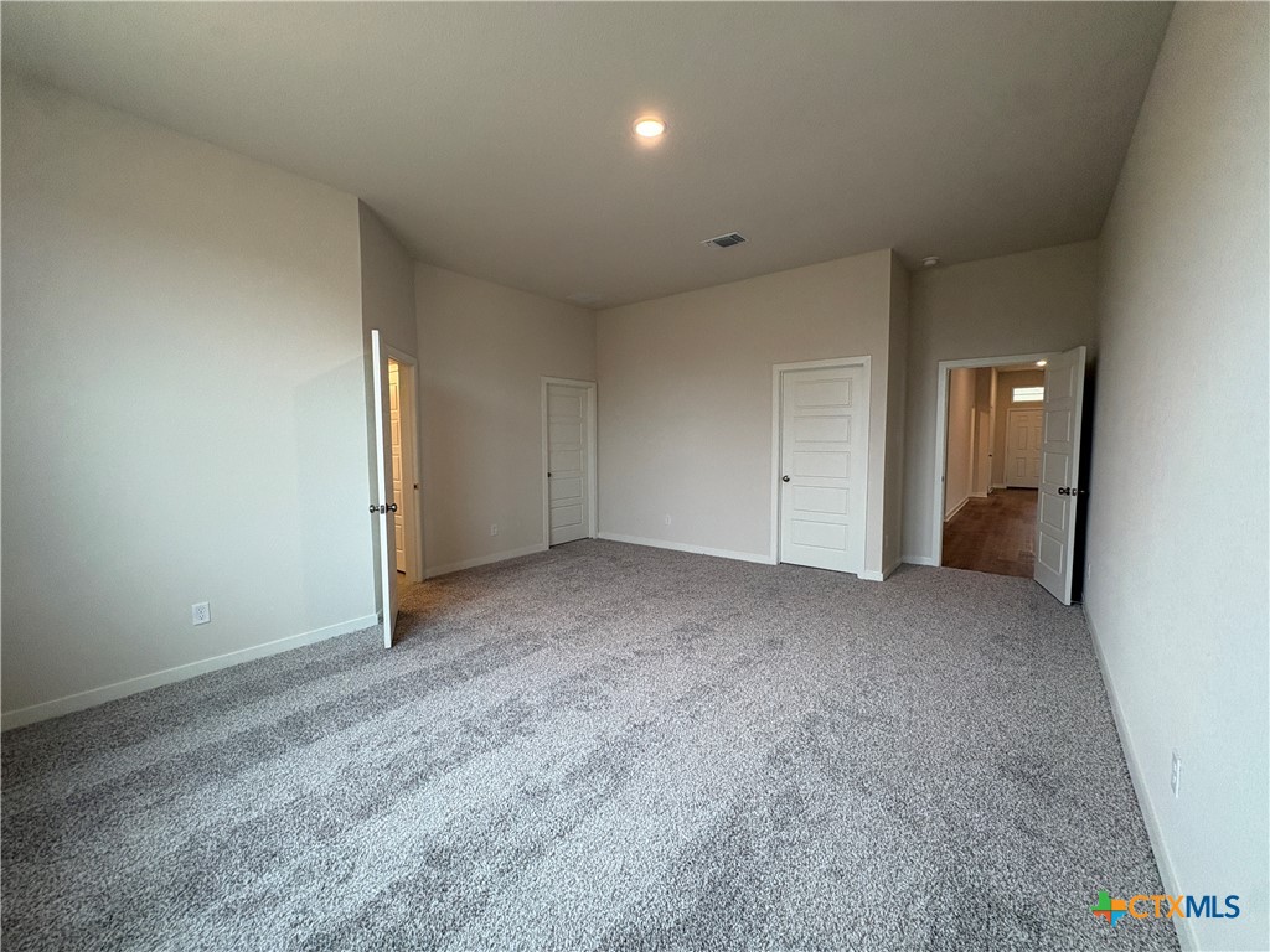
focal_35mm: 14
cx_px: 635
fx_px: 514
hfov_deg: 102.1
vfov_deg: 85.7
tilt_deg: -2.7
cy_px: 476
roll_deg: +2.2
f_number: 2.2
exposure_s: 1/99
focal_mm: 2.22
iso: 160
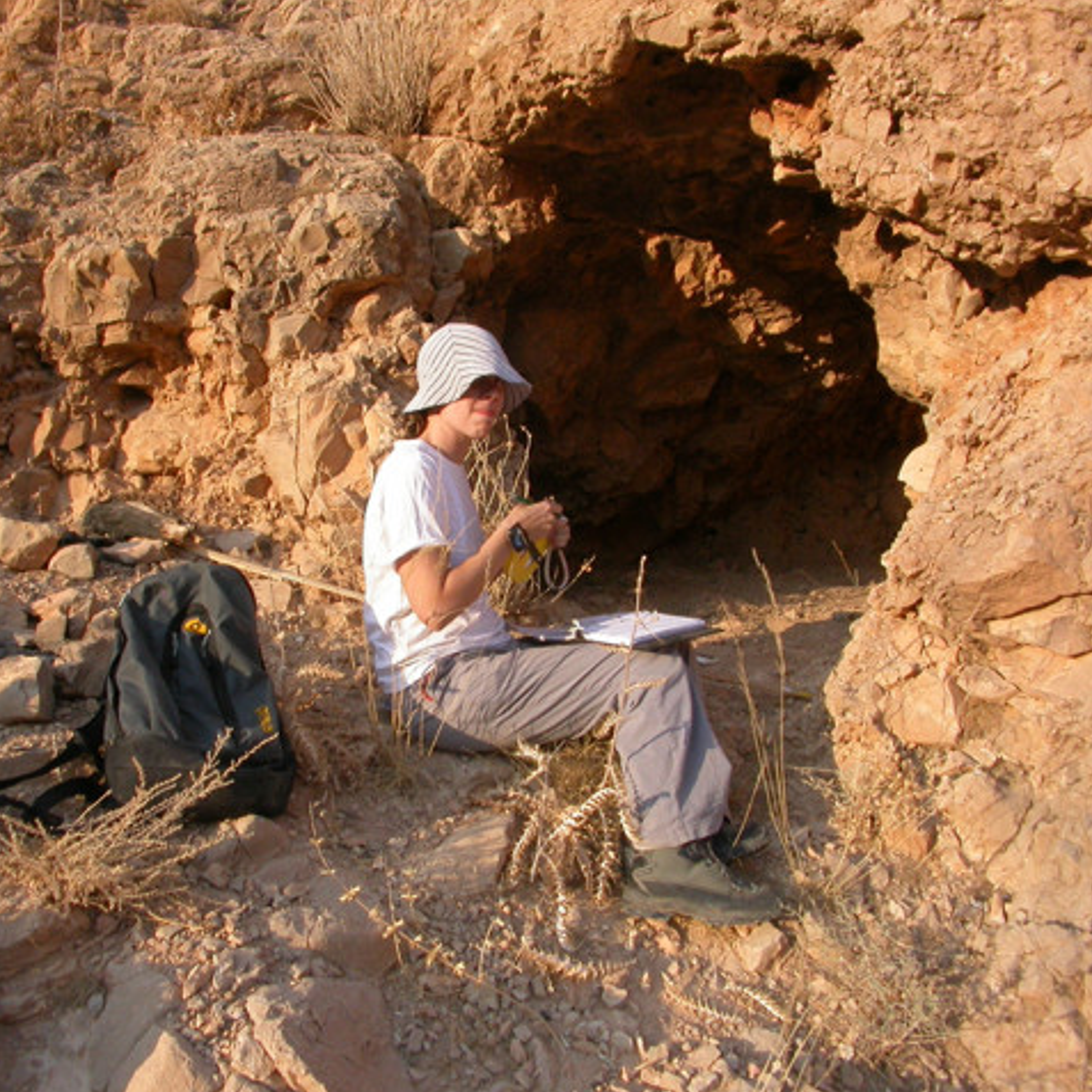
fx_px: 1642
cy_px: 540
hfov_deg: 36.7
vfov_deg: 36.8
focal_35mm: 46
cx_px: 472
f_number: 6
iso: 100
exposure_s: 1/160
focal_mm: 7.85
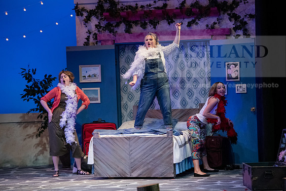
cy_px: 96
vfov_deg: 9.8
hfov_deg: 14.7
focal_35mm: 140
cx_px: 143
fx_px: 1112
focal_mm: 140
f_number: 3.2
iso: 4000
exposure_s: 1/400
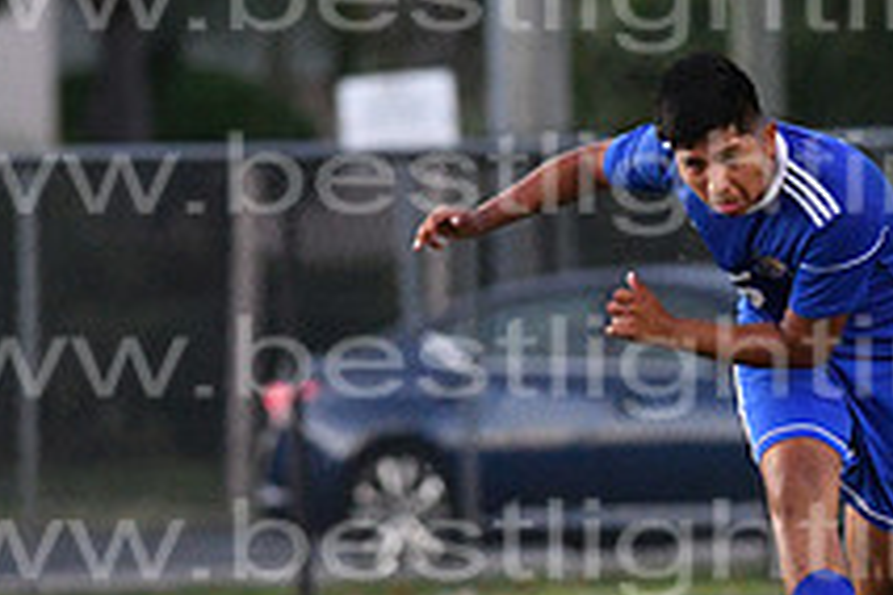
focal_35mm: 1226
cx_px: 788
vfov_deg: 1.1
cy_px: 459
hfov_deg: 1.7
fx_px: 30409
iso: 6400
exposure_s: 1/800
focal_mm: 300
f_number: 4
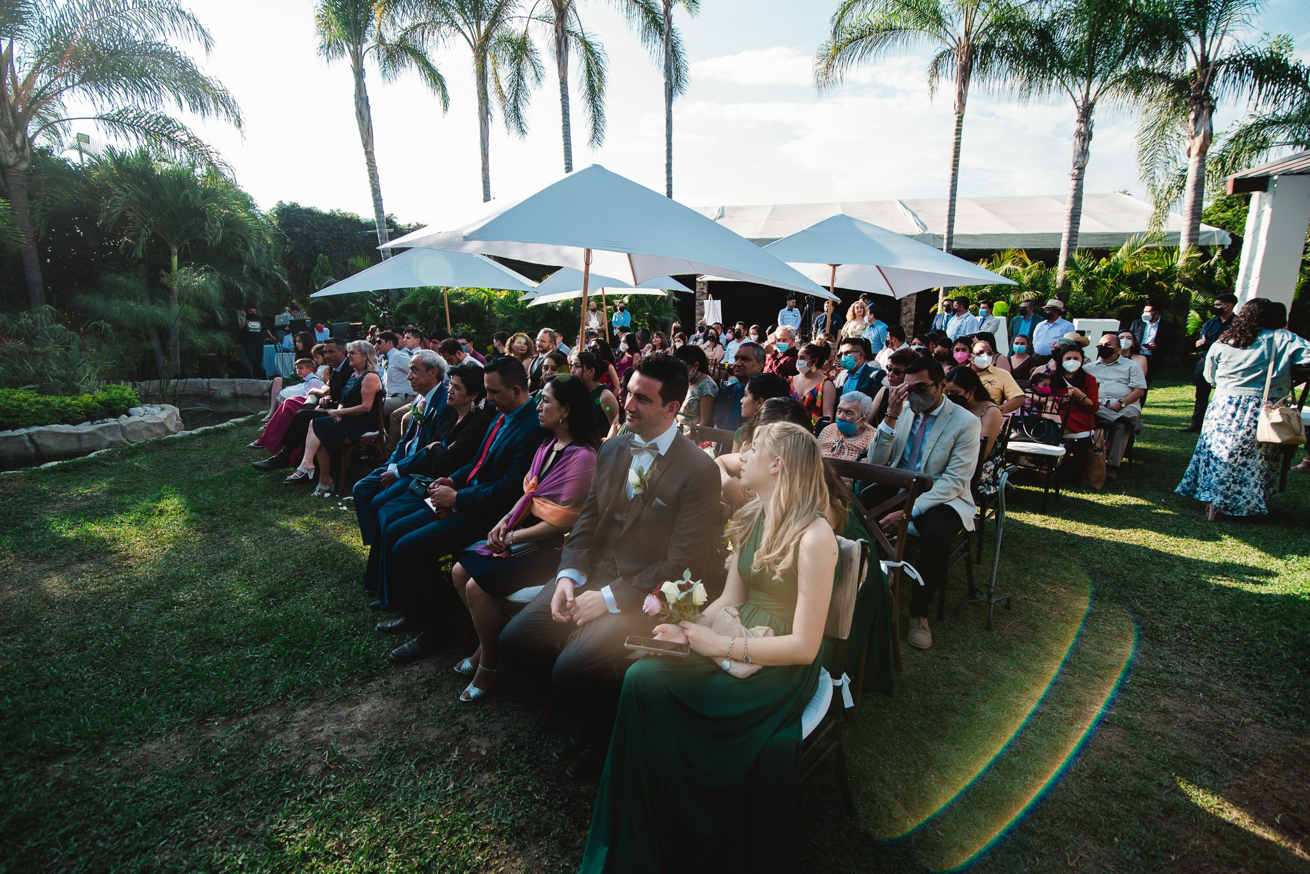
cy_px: 437
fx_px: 582
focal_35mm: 16
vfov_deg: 73.8
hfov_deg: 96.7
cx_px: 655
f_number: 3.5
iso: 100
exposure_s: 1/250
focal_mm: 16
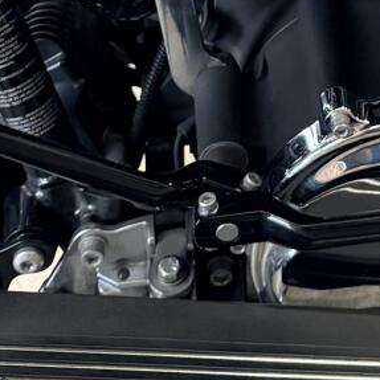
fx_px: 1379
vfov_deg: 14.2
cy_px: -269
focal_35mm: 111
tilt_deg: -13.2
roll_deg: -0.1
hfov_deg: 15.4
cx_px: 382
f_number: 1.78
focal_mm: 6.76
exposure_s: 1/60
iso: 500
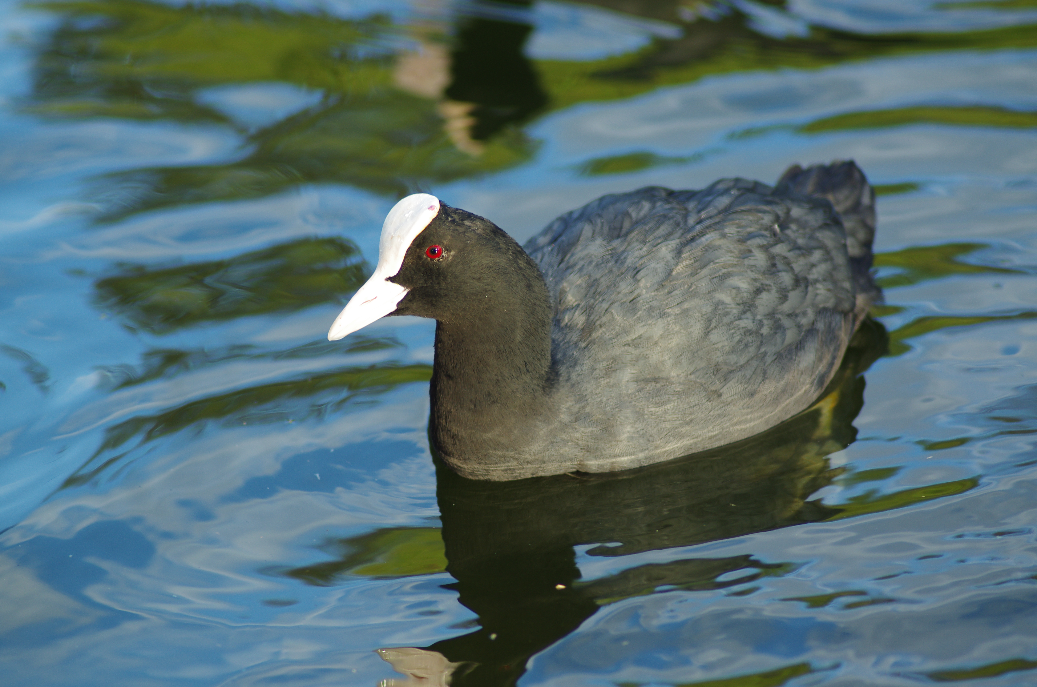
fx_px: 5735
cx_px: 518
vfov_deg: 6.9
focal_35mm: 200
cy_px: 344
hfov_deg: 10.3
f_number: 4.5
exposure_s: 1/200
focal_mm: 133
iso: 200
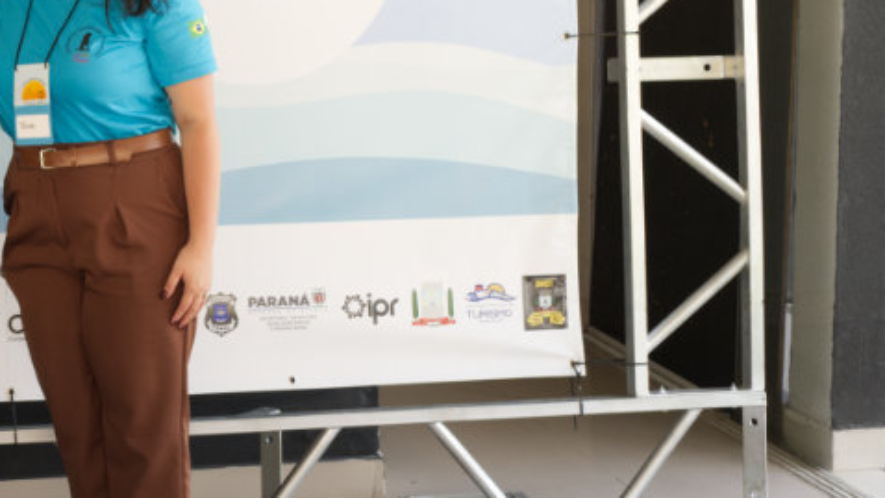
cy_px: 123
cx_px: 33
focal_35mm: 92
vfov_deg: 13.1
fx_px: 2159
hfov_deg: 22.4
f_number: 5.6
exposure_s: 1/80
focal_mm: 35
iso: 500
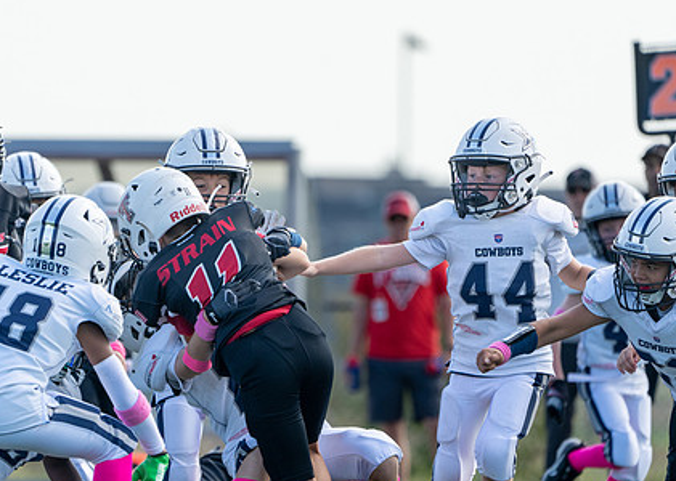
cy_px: 284
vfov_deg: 2.5
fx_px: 11088
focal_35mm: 578
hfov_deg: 3.5
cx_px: 313
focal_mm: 397
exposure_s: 1/1250
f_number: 5.6
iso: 500
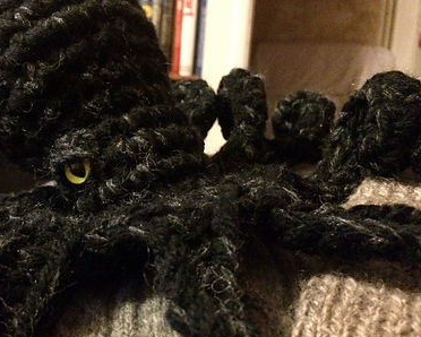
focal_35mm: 38
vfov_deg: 39.2
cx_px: 141
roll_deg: -0.8
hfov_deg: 47.2
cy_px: 158
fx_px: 474
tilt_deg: -11.4
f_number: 2.2
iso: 1250
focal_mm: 4.15
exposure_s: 1/17
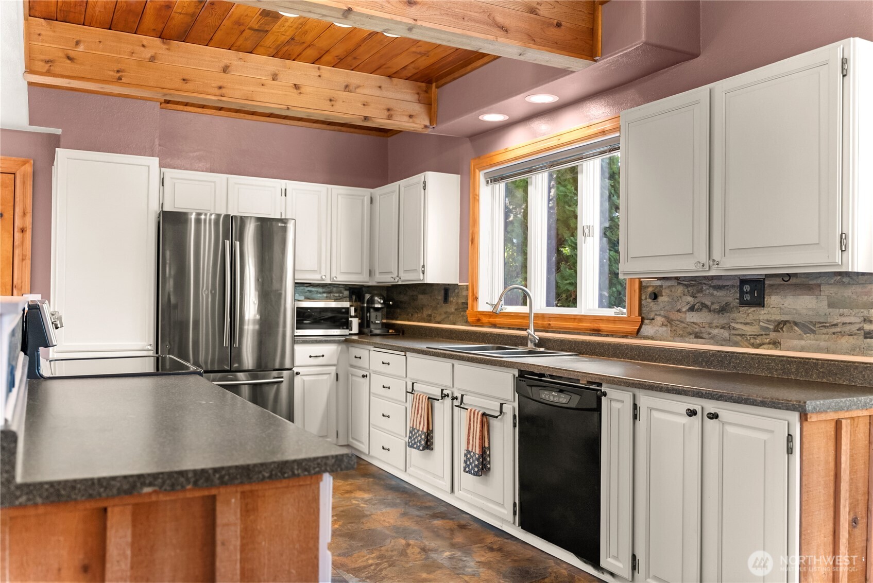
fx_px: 713
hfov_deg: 62.9
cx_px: 436
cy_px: 292
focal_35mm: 29
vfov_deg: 44.5
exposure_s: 1/15
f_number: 2.8
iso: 400
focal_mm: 29.4
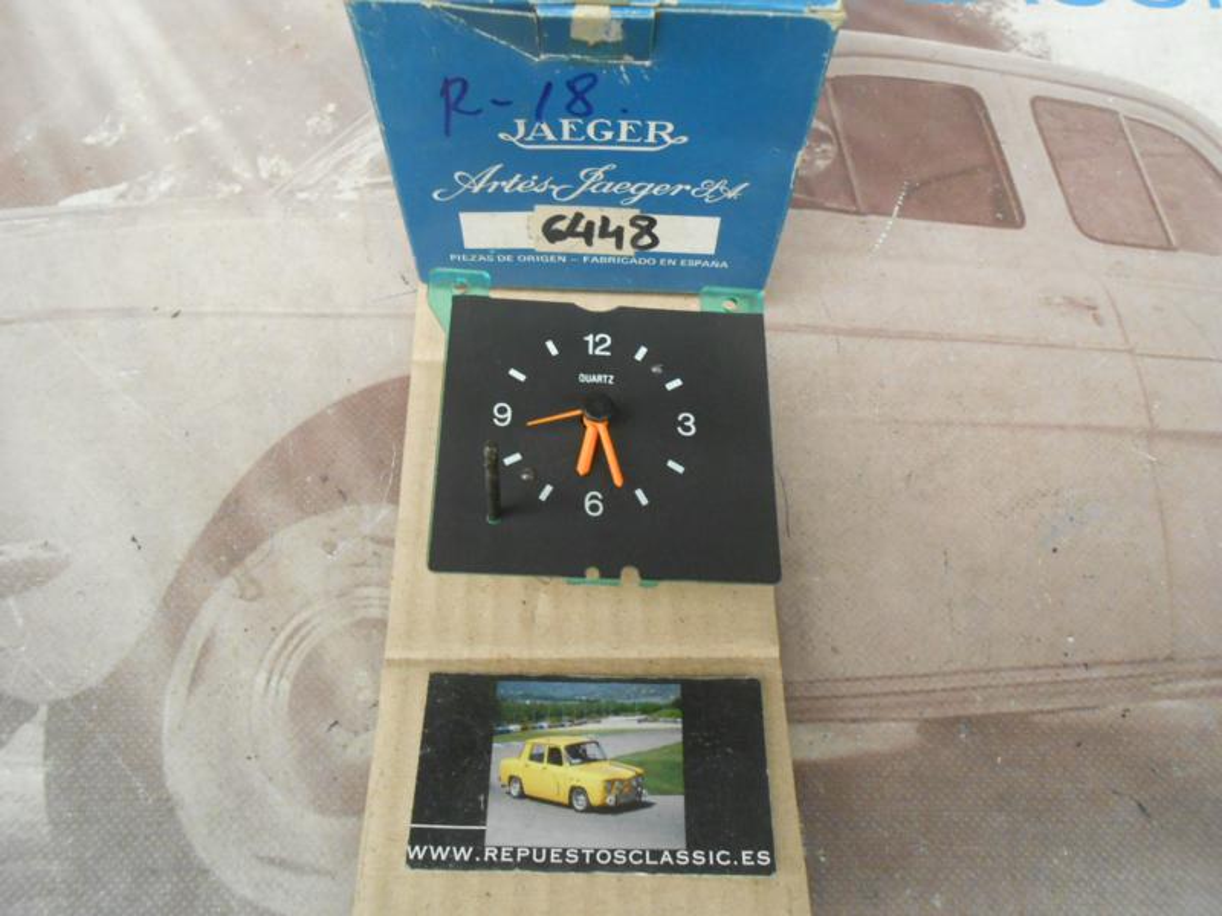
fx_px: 918
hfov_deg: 67.3
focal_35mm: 26
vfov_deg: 53.1
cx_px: 611
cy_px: 458
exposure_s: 1/20
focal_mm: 4.6
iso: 400
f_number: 3.5
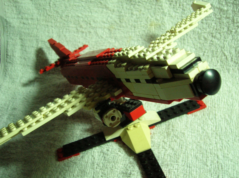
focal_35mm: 42
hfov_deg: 44.8
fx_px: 290
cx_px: 120
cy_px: 89
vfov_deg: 34.3
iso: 165
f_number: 3.1
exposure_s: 1/4.1
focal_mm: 7
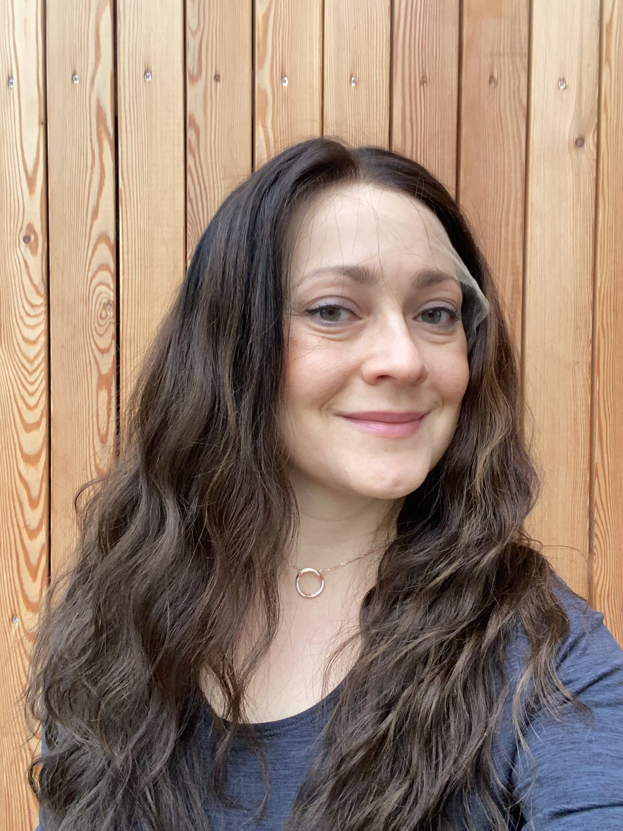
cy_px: 416
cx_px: 312
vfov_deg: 60.0
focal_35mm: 30
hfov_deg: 46.8
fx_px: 720
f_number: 2.2
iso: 125
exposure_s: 1/60
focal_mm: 2.71
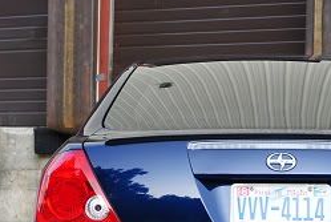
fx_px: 1418
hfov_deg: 13.2
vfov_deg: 8.9
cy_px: 216
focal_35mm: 154
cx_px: 275
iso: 200
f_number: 8
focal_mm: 44
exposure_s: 1/60
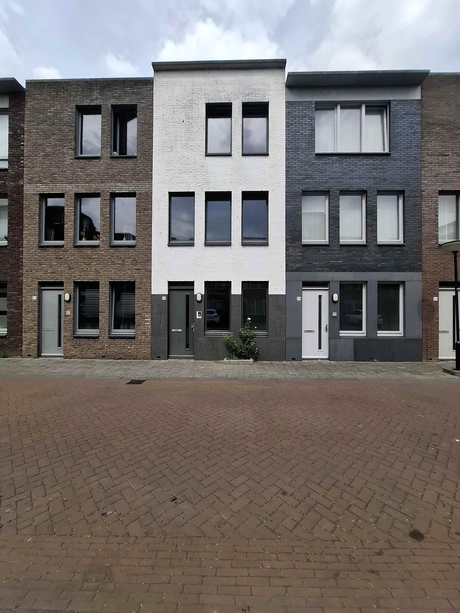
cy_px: 306
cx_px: 230
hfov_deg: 89.9
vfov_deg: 106.2
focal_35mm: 13
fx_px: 230
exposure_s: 1/1062
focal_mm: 1.74
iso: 40
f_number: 2.2
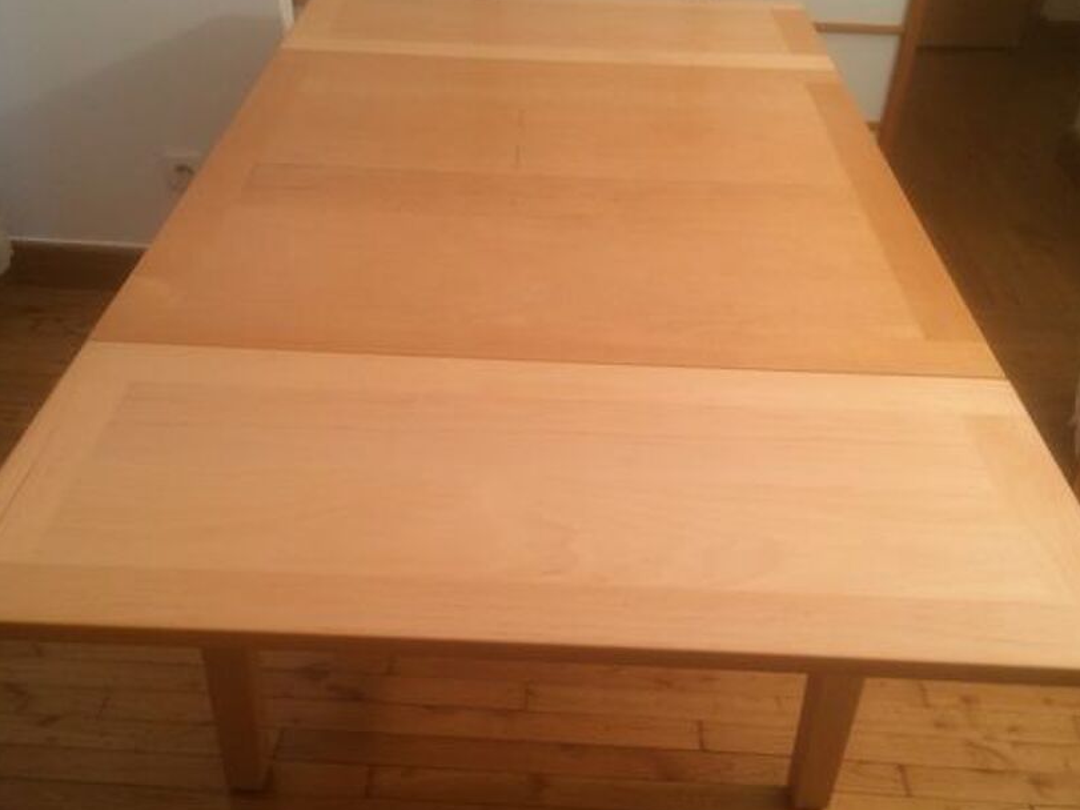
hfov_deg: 50.1
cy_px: 432
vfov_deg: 38.6
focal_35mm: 37
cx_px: 534
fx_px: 1154
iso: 160
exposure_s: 1/33
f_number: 2.2
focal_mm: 4.12
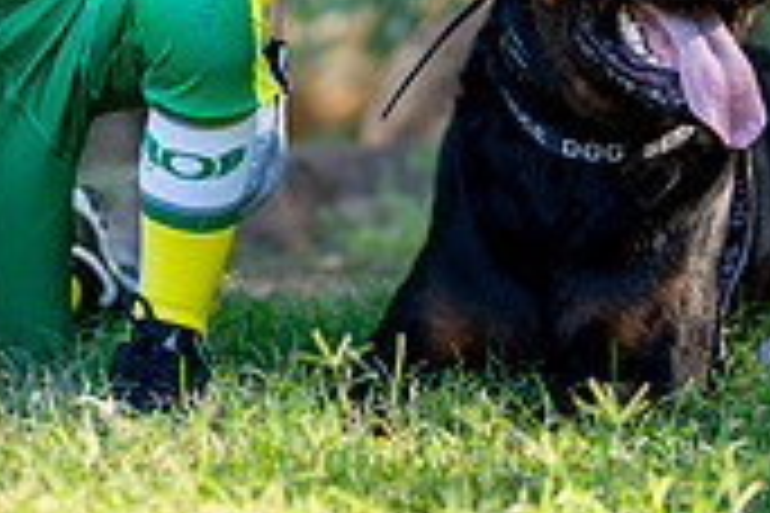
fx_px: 4427
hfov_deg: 9.9
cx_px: 294
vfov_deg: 6.6
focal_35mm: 207
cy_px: -82
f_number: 1.2
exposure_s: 1/800
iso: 100
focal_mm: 50
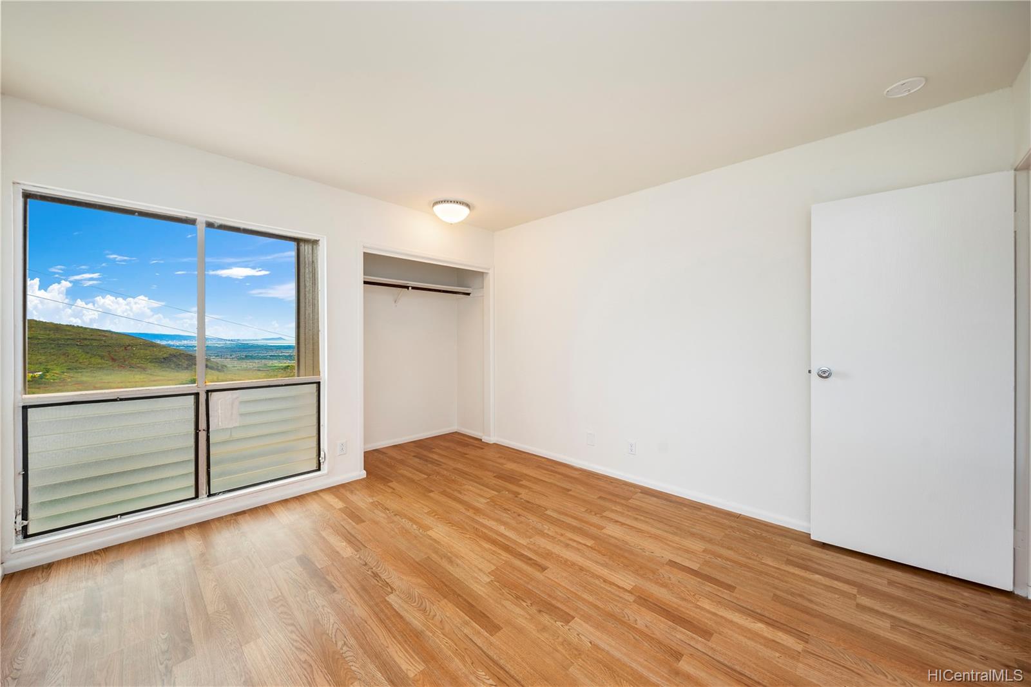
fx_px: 372
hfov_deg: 108.3
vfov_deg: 85.4
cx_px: 516
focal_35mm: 13
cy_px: 344
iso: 200
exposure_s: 1/160
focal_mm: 13
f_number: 8
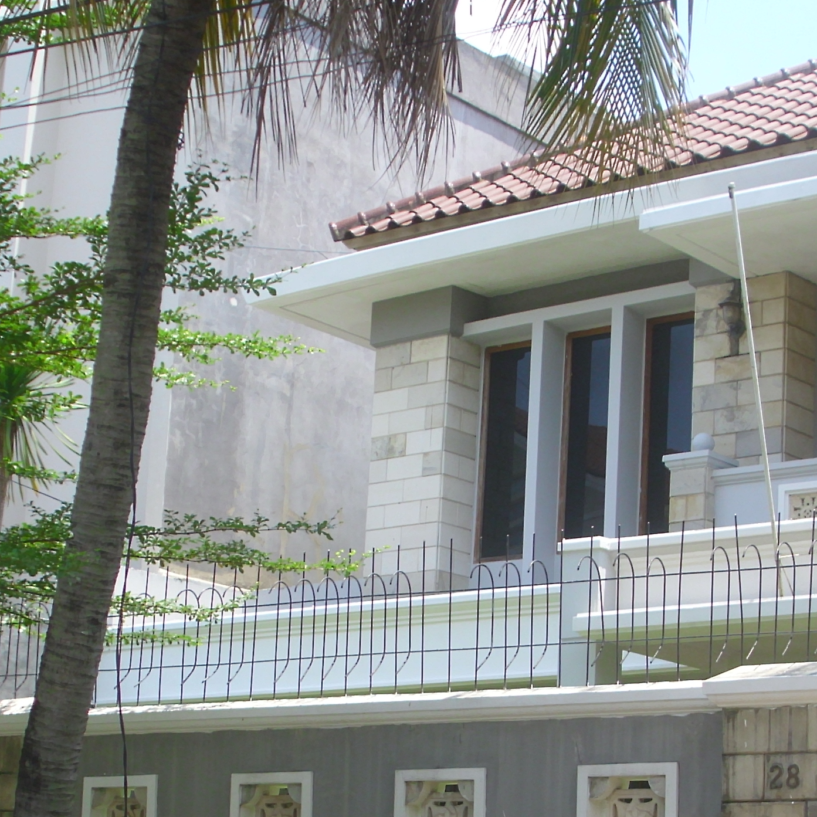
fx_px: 2163
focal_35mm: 81
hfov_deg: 21.0
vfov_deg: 20.9
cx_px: 703
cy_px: 753
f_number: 3
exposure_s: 1/331
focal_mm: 6.2
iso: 50
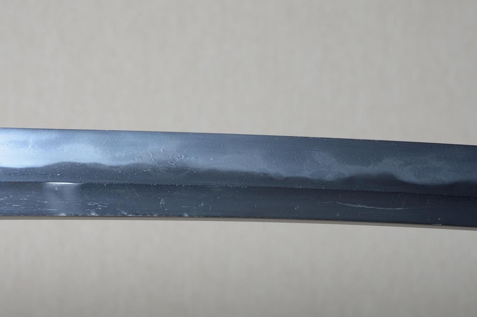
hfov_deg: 16.1
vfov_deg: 10.7
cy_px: 158
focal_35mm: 128
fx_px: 1688
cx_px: 238
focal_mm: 85
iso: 400
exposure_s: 1/1.6
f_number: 11
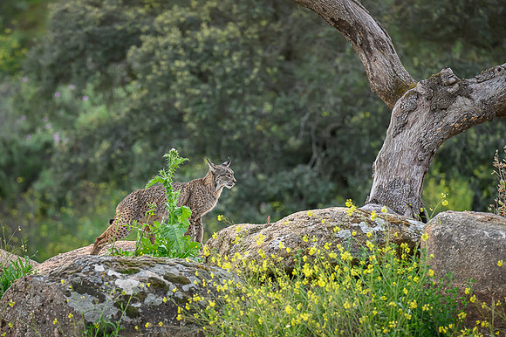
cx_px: 178
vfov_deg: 5.3
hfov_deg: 8.0
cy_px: 164
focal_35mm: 259
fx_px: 3637
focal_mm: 200
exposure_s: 1/2000
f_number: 4
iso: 1800
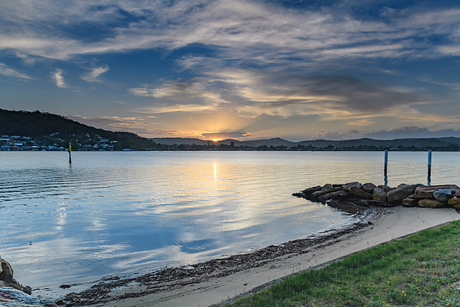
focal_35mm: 25
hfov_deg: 71.5
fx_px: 319
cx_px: 226
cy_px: 156
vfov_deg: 51.3
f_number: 7.1
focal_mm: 16
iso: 320
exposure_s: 1/100
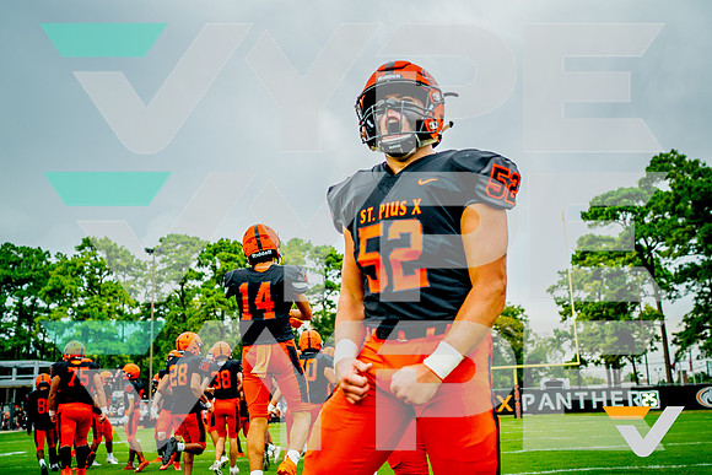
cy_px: 210
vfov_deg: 33.6
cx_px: 364
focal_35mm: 40
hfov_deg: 48.8
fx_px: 785
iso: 400
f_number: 2.8
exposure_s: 1/1000
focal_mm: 35
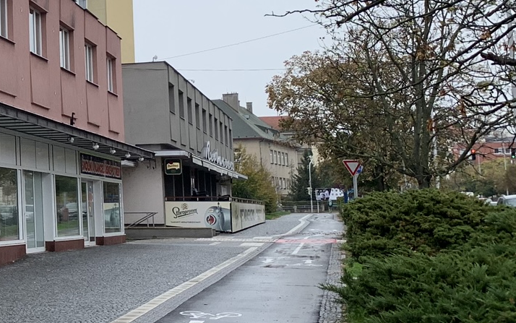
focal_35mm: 79
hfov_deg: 23.3
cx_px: -149
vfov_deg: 16.5
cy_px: 90
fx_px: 1111
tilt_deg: +7.6
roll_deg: +0.3
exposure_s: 1/692
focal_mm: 4.25
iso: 25
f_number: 1.8
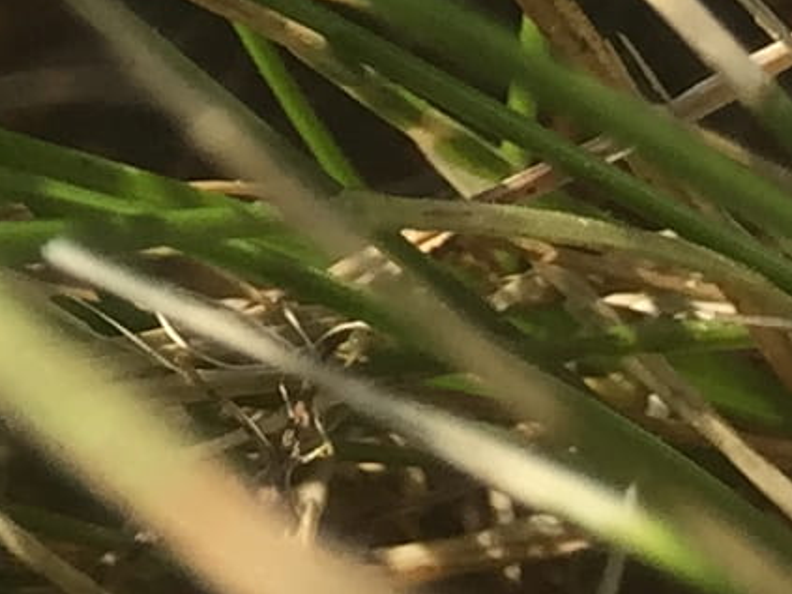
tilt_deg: -1.4
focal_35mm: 224
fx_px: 5124
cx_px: -704
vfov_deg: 5.9
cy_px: -1443
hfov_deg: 8.5
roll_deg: +2.5
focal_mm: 4.15
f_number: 2.2
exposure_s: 1/1099
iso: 32
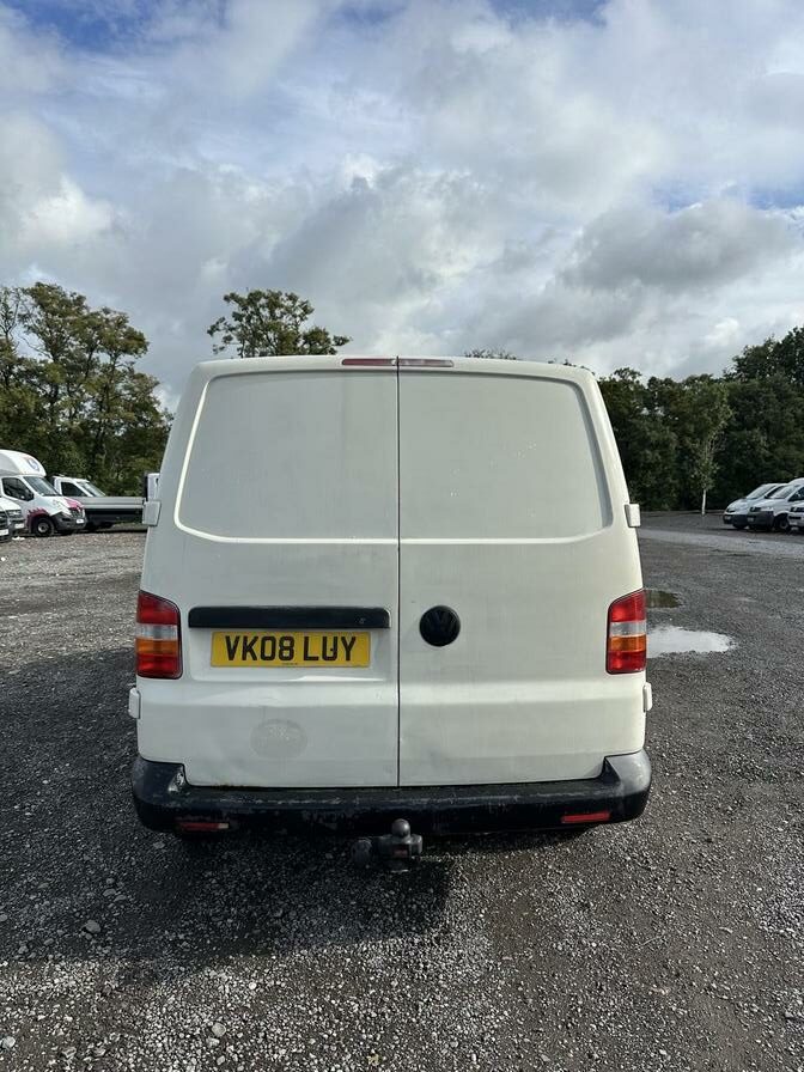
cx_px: 402
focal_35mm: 24
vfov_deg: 71.6
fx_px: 743
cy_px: 536
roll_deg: +0.0
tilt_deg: -3.8
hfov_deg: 56.8
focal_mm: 6.86
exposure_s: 1/5848
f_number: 1.78
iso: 80
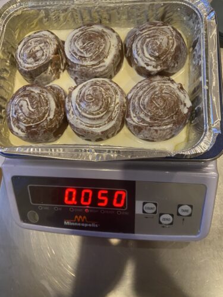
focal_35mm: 26
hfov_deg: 53.1
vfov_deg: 67.3
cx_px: 112
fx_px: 223
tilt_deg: -76.4
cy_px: 148
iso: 500
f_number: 1.8
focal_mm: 4.25
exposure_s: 1/50
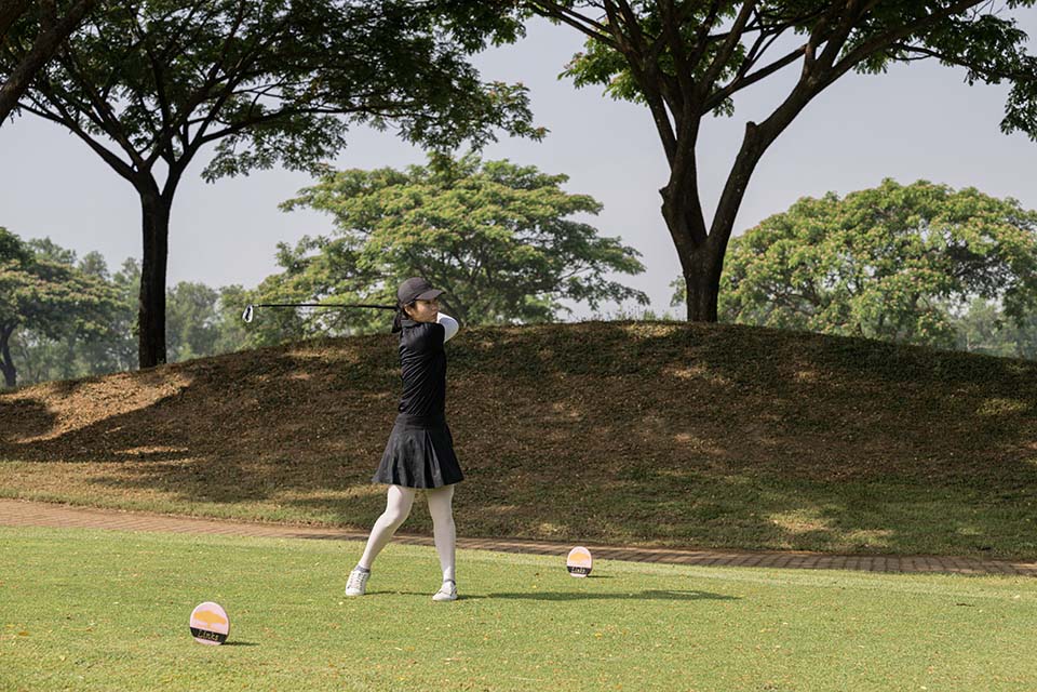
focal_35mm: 70
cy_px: 346
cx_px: 518
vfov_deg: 19.5
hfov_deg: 28.8
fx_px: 2016
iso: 720
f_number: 5
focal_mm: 70
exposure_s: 1/2500
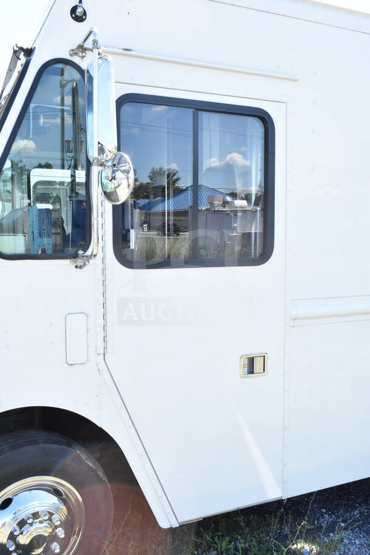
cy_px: 278
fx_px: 531
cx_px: 185
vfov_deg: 55.1
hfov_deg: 38.4
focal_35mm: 34
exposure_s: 1/400
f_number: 10
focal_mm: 23
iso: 1600
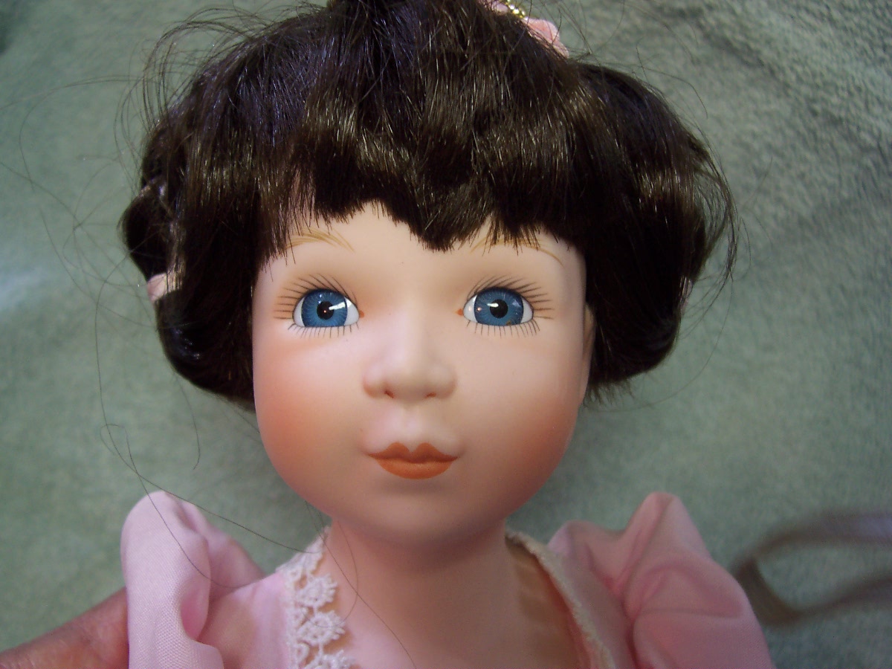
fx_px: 953
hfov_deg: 50.1
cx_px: 446
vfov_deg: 38.7
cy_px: 334
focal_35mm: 37
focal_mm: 5.6
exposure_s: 1/45
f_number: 2.8
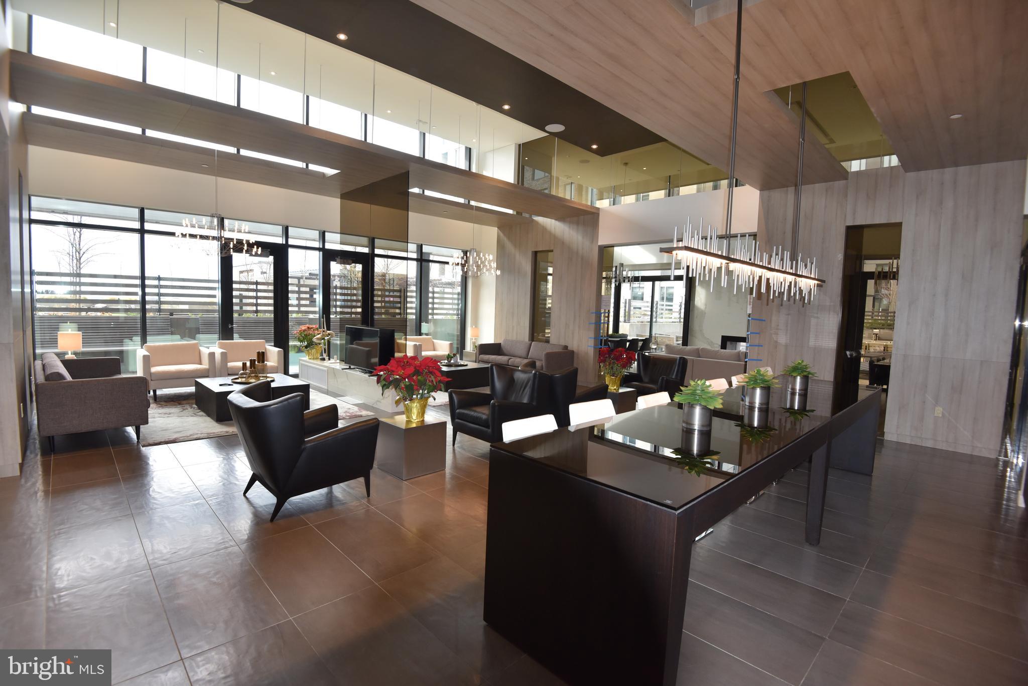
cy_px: 343
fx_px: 457
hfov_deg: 96.7
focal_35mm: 16
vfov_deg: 73.8
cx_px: 514
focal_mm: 16
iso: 800
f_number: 5
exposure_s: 1/100
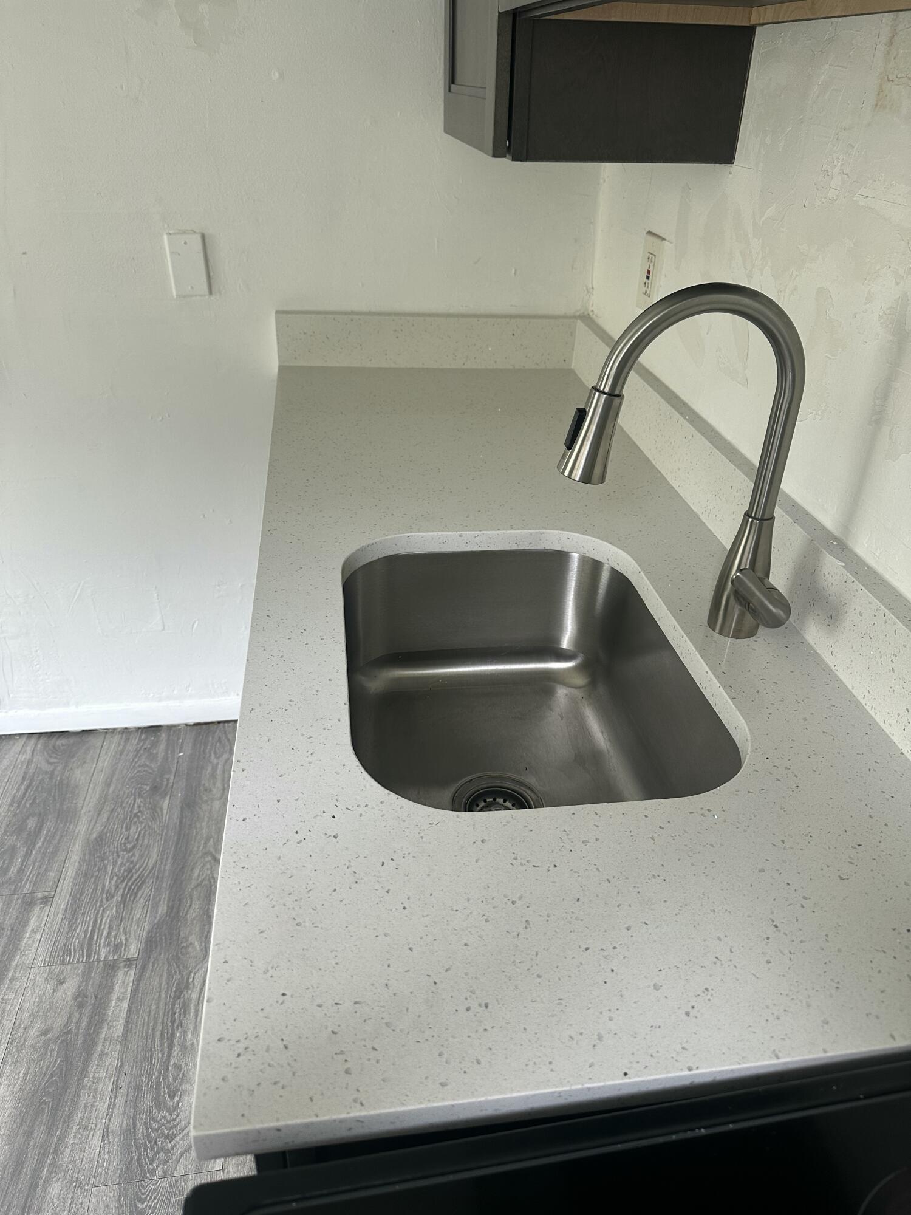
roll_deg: -2.4
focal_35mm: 24
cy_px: 608
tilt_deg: -32.7
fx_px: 842
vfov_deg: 71.6
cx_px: 456
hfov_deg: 56.8
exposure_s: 1/121
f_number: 1.78
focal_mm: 6.86
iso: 125
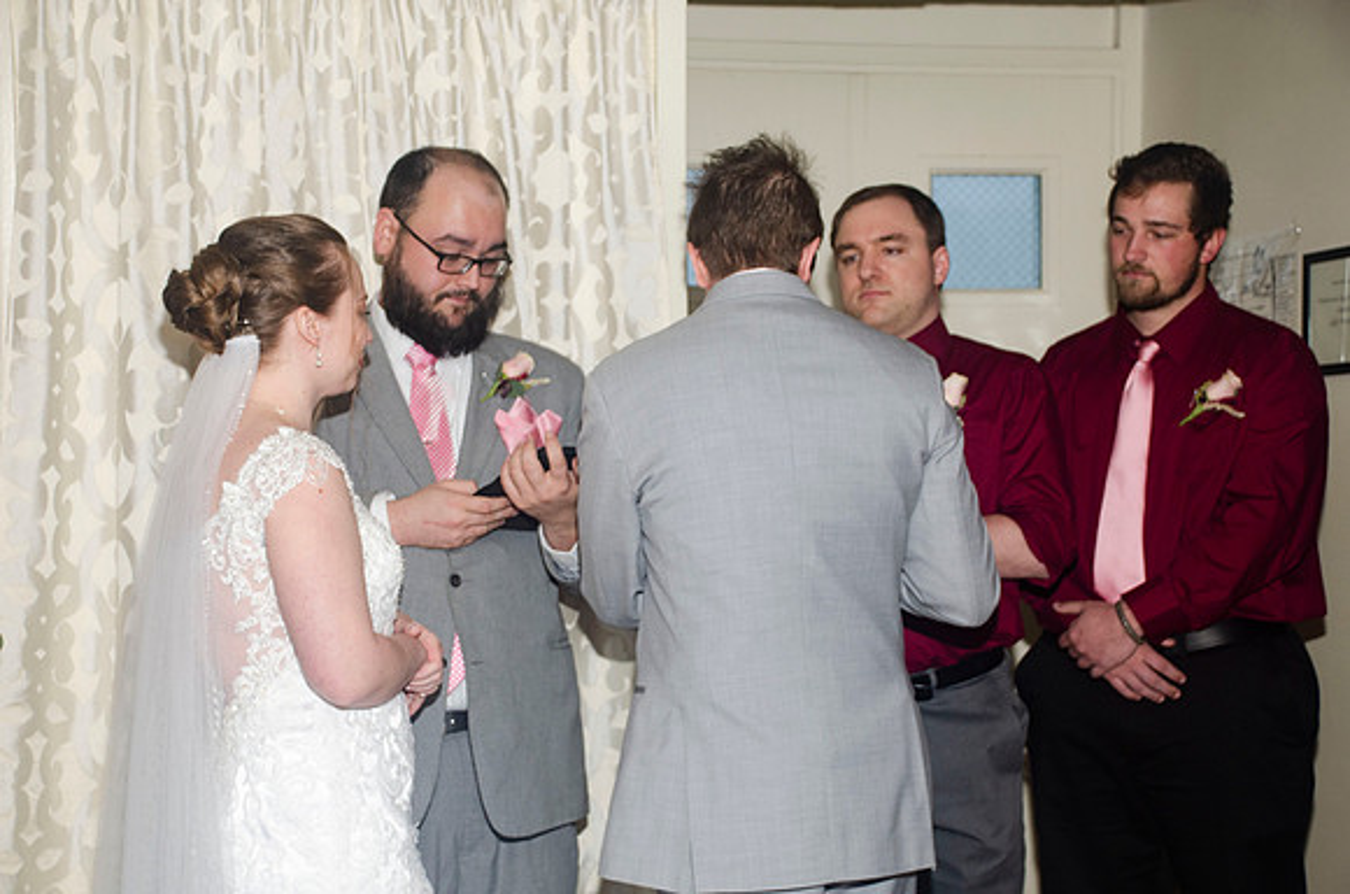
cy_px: 447
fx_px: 2694
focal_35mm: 72
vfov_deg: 18.8
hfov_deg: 28.1
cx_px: 675
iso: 400
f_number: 5.6
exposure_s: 1/60
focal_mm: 48
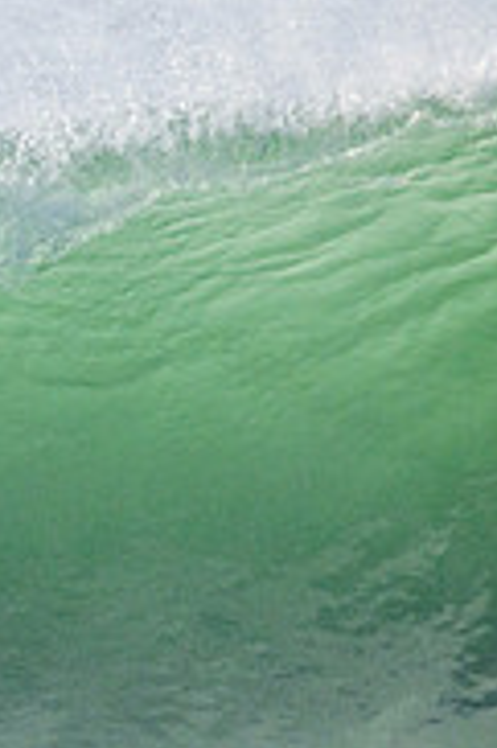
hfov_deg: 0.5
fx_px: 53048
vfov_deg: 0.8
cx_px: -690
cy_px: 429
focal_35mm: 2557
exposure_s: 1/2000
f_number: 11
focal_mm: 800
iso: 1250
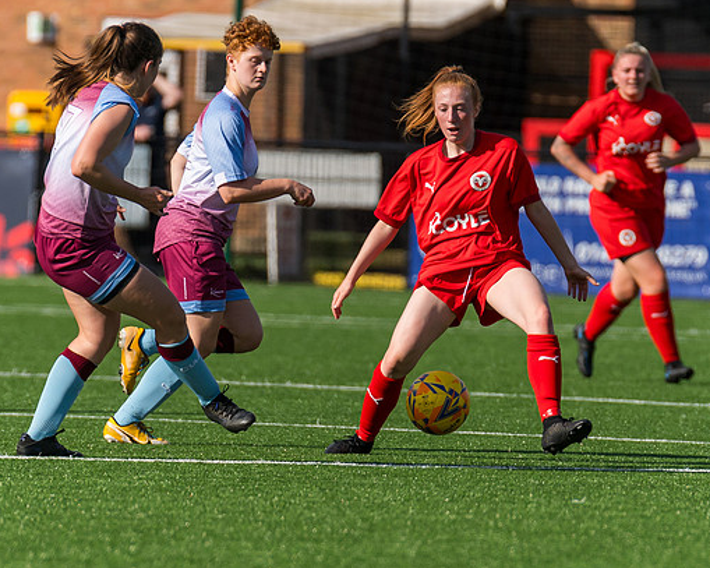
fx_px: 14517
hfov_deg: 2.8
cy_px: 301
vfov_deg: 2.2
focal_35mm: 691
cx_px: 372
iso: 400
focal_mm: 300
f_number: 4
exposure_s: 1/4000
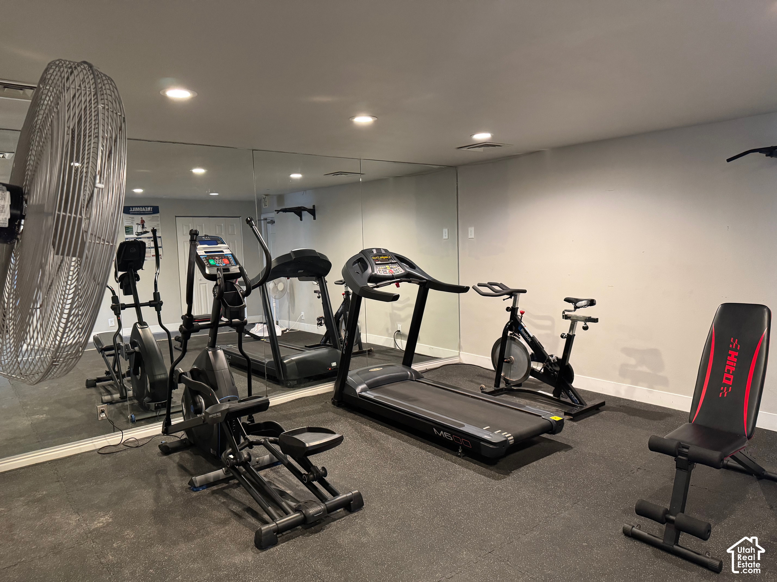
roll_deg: +1.4
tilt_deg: -6.7
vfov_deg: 56.8
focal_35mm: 24
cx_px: 388
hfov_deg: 71.6
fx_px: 539
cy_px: 291
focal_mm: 6.76
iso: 800
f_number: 1.78
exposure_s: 1/60
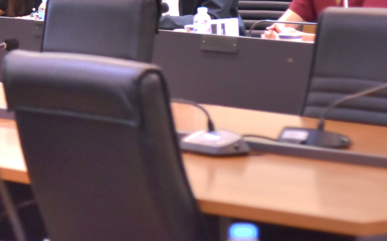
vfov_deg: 5.4
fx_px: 2562
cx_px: 82
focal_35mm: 243
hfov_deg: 8.6
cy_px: -105
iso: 1600
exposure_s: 1/323
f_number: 4
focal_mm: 85
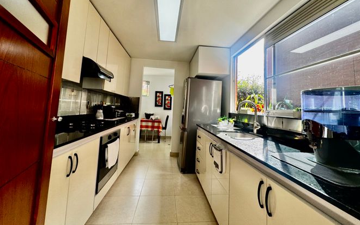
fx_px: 147
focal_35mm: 15
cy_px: 97
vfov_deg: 74.4
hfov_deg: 101.5
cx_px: 181
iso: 40
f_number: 2.2
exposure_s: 1/120
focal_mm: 2.22
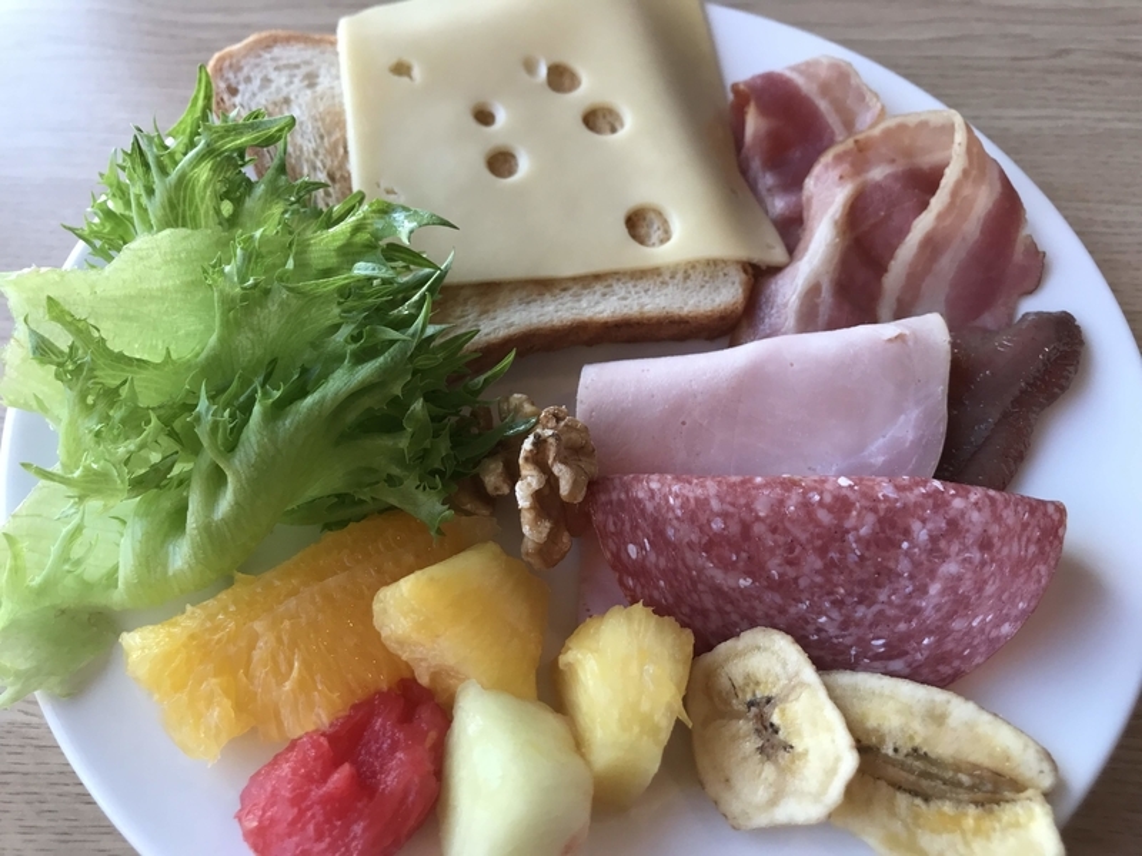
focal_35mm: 28
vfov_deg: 49.7
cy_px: 428
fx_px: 924
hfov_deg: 63.4
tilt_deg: -62.4
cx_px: 571
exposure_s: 1/100
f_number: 1.8
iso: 40
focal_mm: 3.99
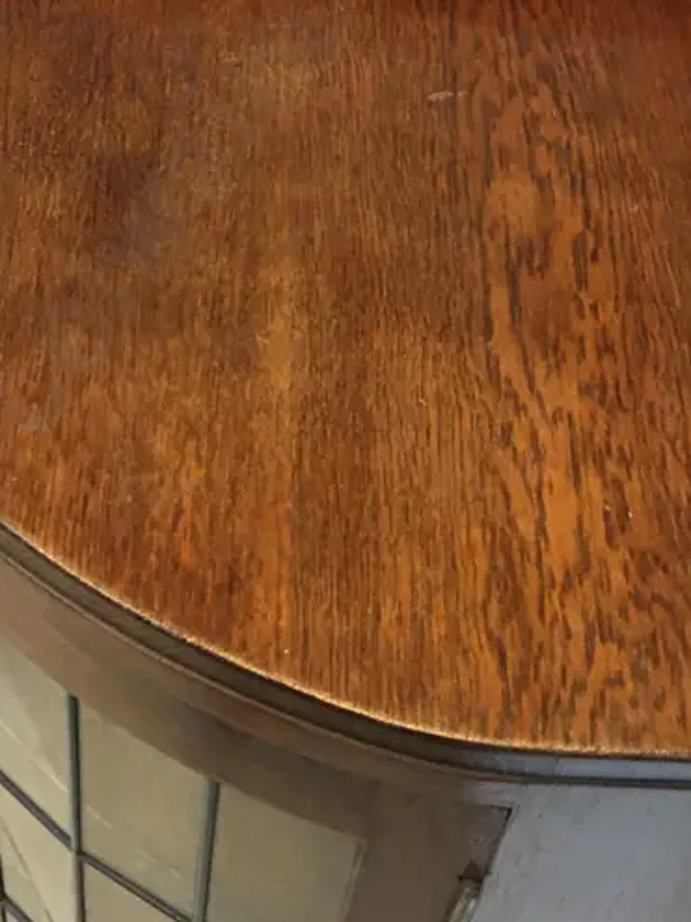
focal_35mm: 60
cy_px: 37
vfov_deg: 30.3
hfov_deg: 24.4
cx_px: 298
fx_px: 1598
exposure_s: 1/25
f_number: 2.2
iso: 250
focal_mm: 4.15
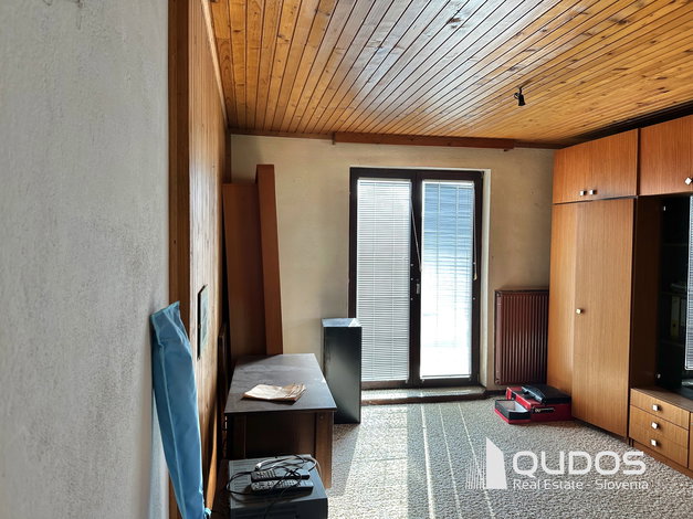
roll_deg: +0.6
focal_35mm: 24
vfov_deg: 56.8
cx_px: 346
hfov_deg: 71.6
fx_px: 480
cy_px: 260
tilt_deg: -2.3
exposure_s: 1/121
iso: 80
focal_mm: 6.86
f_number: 1.78
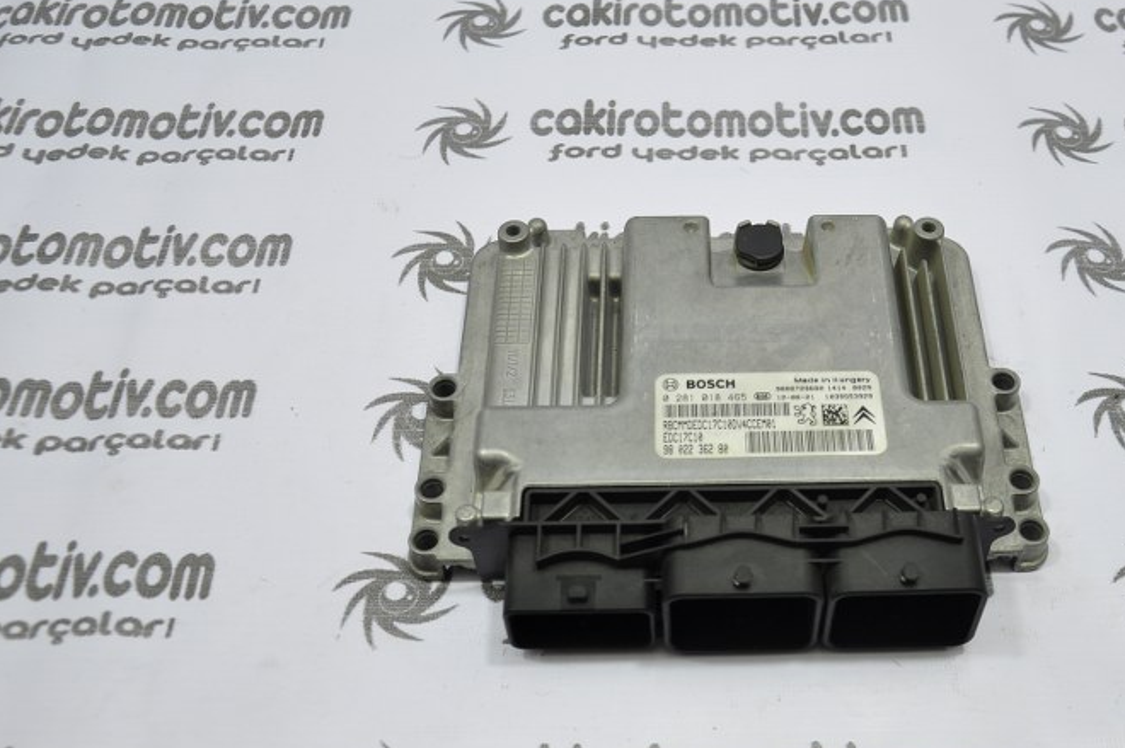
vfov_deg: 29.8
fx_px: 1405
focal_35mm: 45
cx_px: 730
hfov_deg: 43.2
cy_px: 402
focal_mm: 22
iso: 200
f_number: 4.5
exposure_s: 1/40
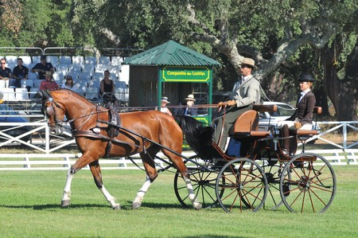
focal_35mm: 225
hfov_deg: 9.2
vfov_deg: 6.1
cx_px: 179
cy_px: 119
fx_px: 2235
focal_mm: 150
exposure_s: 1/800
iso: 400
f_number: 5.6
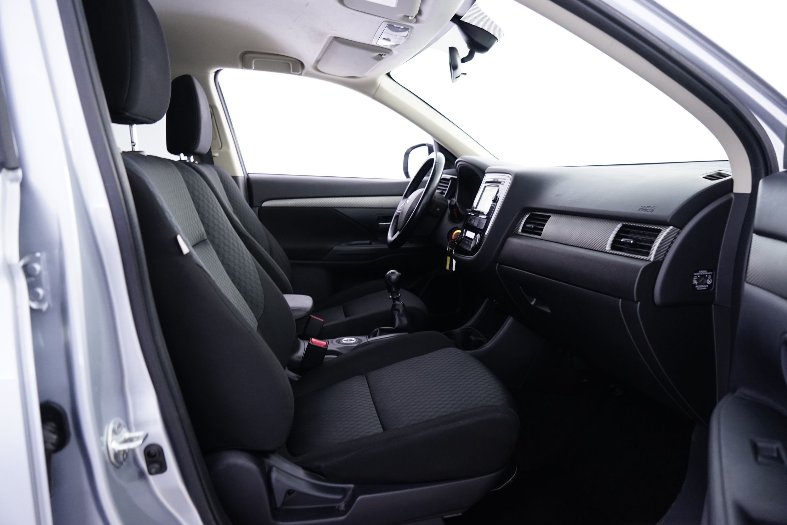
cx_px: 394
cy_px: 262
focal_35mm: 24
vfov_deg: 53.1
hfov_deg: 73.7
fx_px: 525
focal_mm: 24
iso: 1600
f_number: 4
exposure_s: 1/10
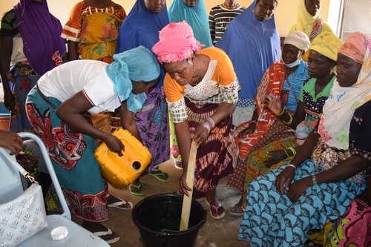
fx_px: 309
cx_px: 186
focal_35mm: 30
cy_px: 124
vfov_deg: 43.6
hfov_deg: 61.9
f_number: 3.8
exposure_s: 1/60
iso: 1250
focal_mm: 20
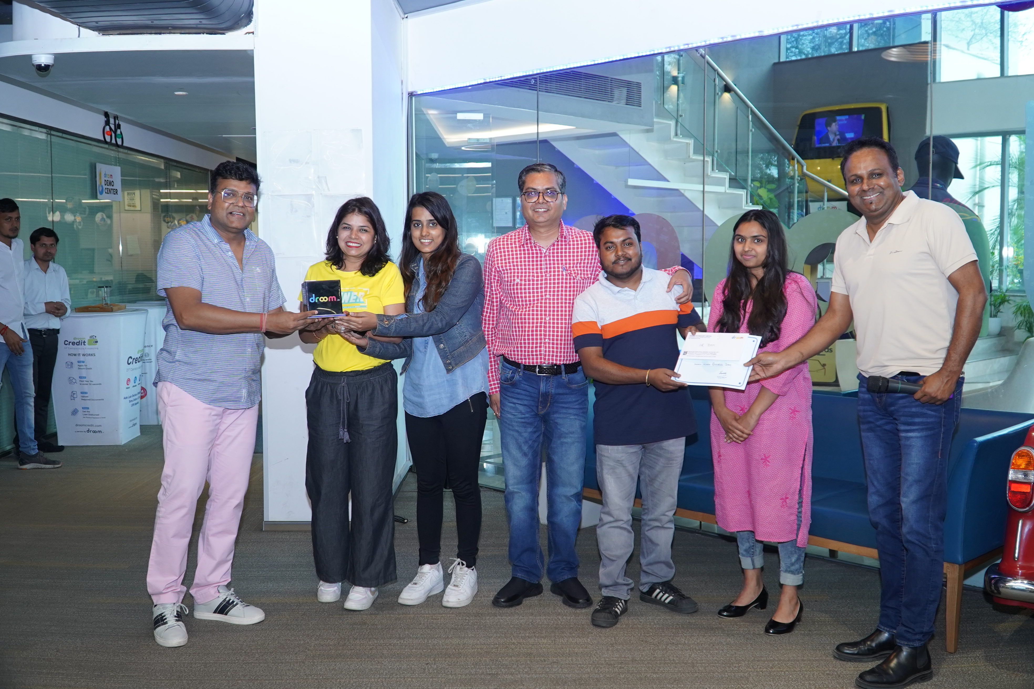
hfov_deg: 55.8
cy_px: 344
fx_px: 976
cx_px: 517
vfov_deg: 38.9
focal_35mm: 34
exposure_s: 1/125
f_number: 4
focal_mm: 23
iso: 1000
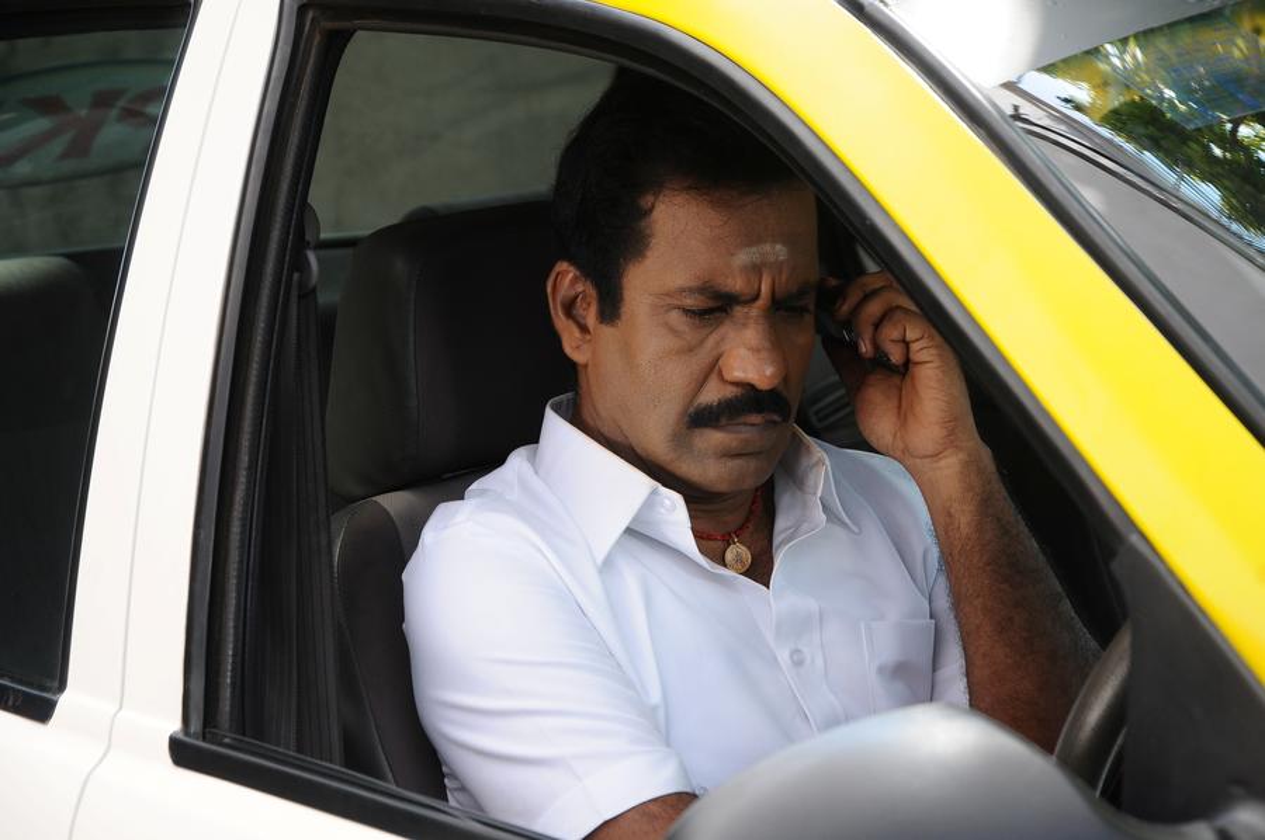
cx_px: 632
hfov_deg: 18.2
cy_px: 420
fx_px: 3949
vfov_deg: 12.2
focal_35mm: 112
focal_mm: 75
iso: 250
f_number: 7.1
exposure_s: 1/125
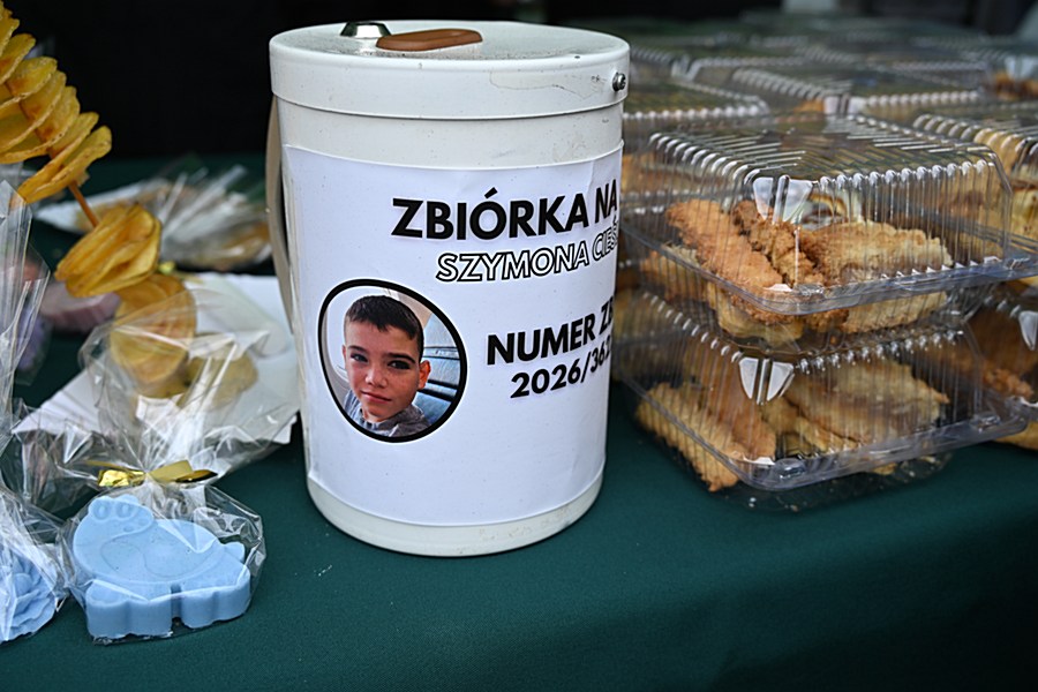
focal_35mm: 34
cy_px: 346
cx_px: 519
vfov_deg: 38.4
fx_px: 995
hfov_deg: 55.1
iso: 200
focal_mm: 34.5
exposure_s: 1/250
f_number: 5
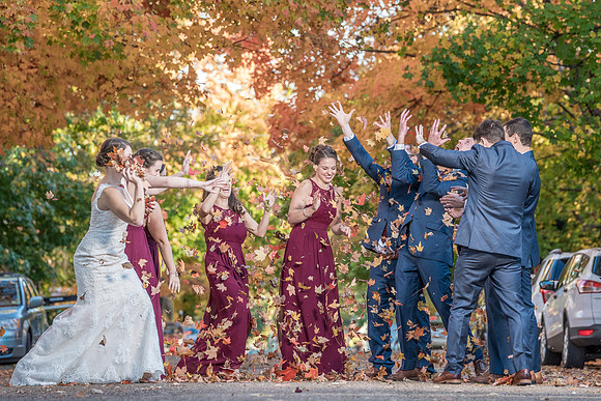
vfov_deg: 7.5
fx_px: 3068
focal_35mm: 184
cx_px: 341
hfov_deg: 11.2
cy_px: 216
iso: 1250
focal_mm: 162
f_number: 5.6
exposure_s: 1/400
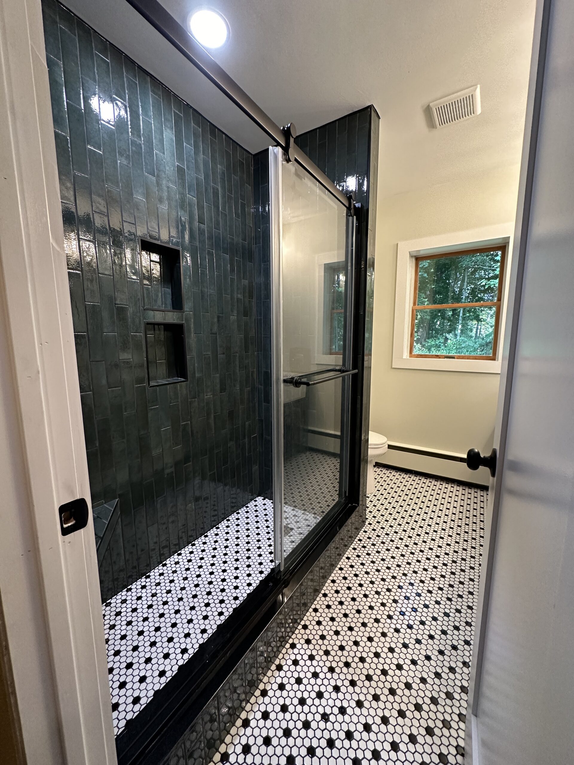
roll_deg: -0.7
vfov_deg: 102.1
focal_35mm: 14
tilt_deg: -6.7
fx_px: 310
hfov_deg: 85.7
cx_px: 287
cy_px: 382
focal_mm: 2.22
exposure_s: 1/60
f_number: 2.2
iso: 250
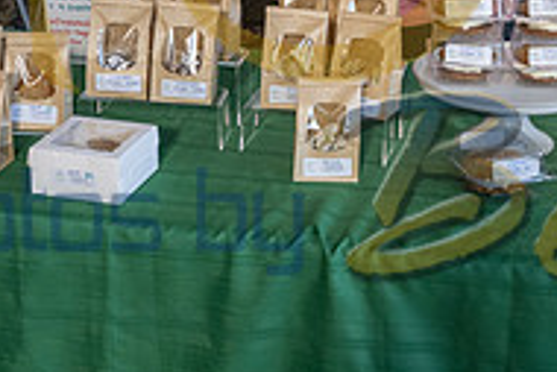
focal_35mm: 85
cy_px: -36
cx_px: 322
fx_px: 1316
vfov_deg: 15.7
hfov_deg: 23.9
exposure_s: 1/250
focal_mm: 24
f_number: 5.6
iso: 1250
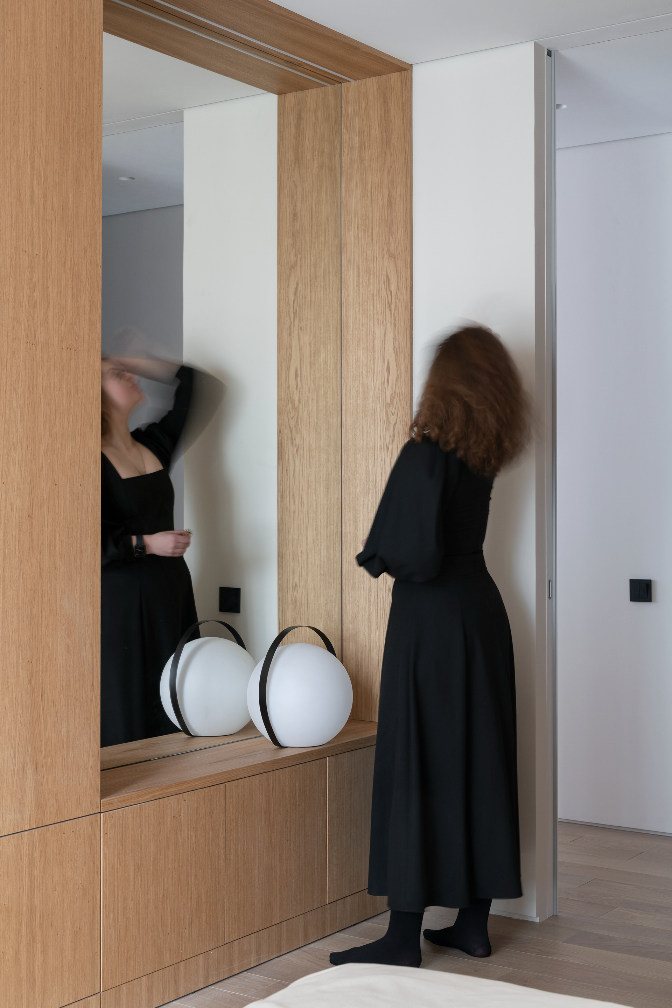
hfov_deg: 26.0
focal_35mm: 52
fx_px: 1456
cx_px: 336
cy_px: 504
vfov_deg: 38.2
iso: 100
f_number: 9
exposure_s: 1
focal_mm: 52
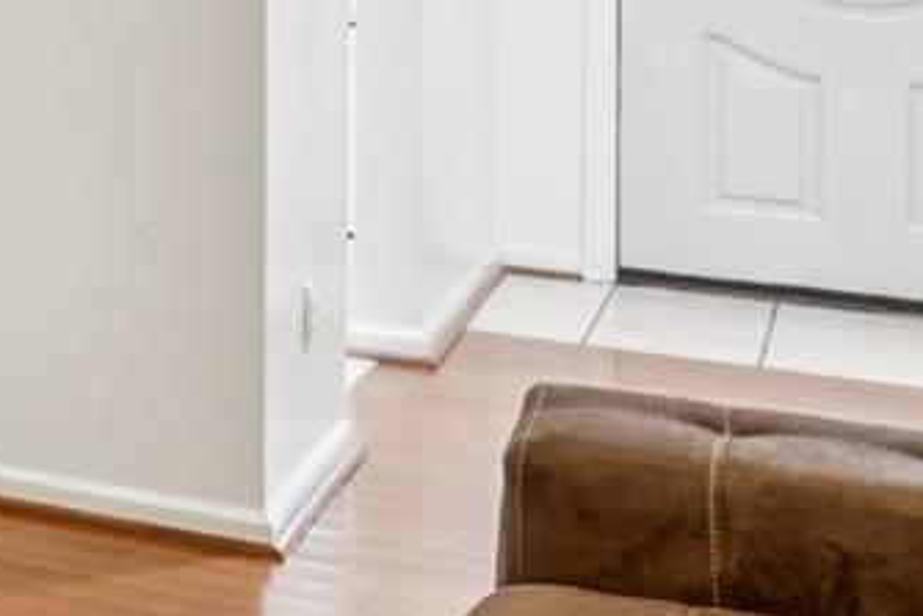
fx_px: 2592
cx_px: -1655
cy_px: -280
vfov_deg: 12.9
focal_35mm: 101
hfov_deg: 12.3
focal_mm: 16.5
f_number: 13
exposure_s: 2.5
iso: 100
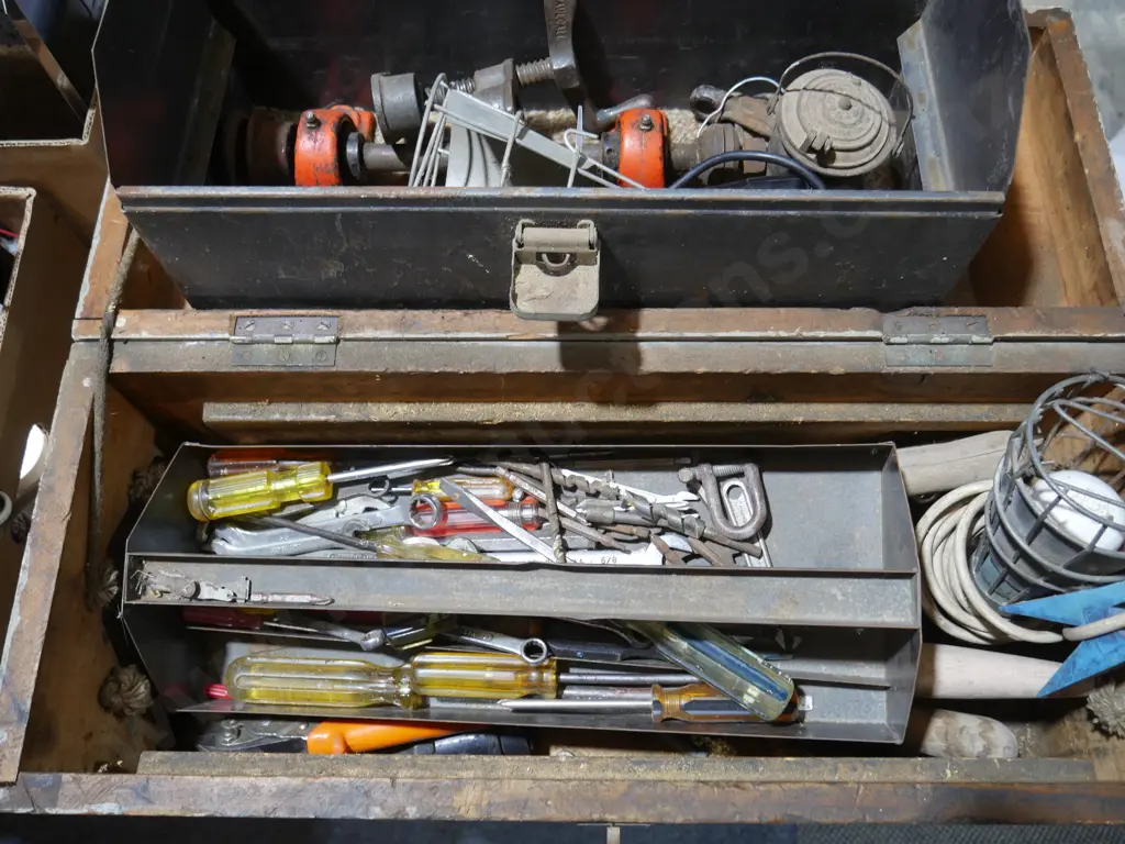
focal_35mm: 28
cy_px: 422
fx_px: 910
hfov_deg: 63.4
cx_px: 562
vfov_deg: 49.7
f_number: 3.5
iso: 500
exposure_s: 1/60
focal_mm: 14
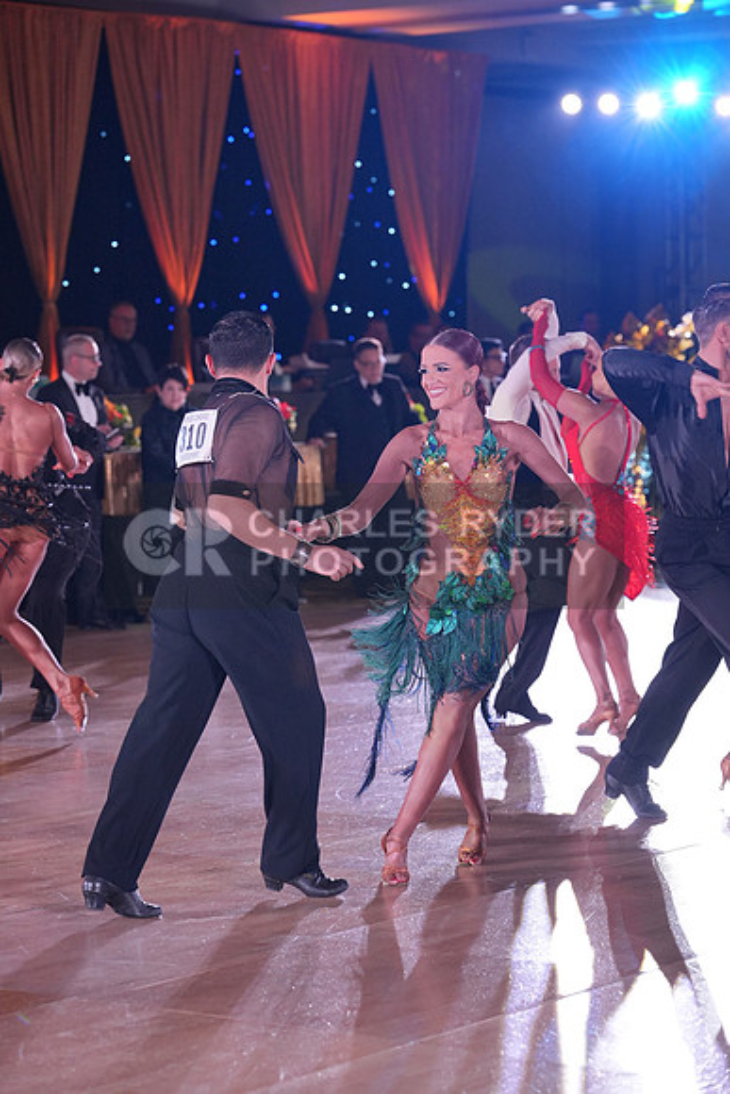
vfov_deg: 20.4
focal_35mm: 100
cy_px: 547
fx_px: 3040
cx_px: 365
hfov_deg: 13.7
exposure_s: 1/400
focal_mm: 100
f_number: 4
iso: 2000
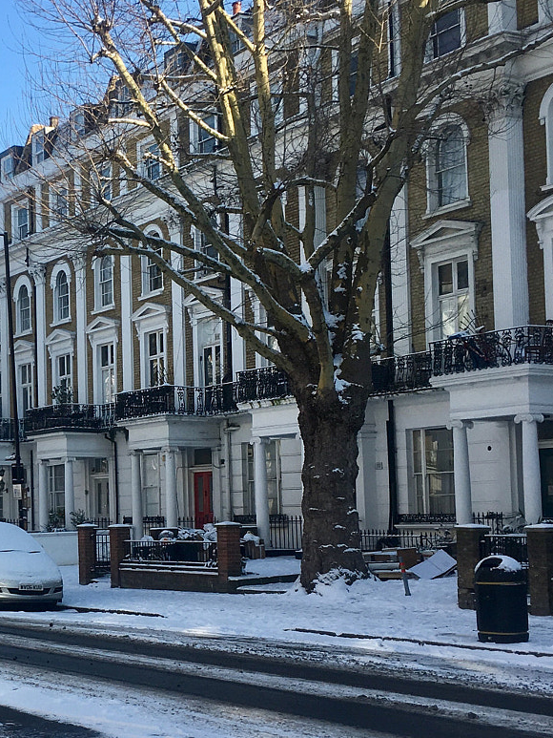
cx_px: -13
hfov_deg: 23.3
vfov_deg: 32.1
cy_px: 440
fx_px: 1278
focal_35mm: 60
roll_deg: +0.6
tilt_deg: +3.1
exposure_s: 1/950
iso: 25
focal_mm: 4.15
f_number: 2.2
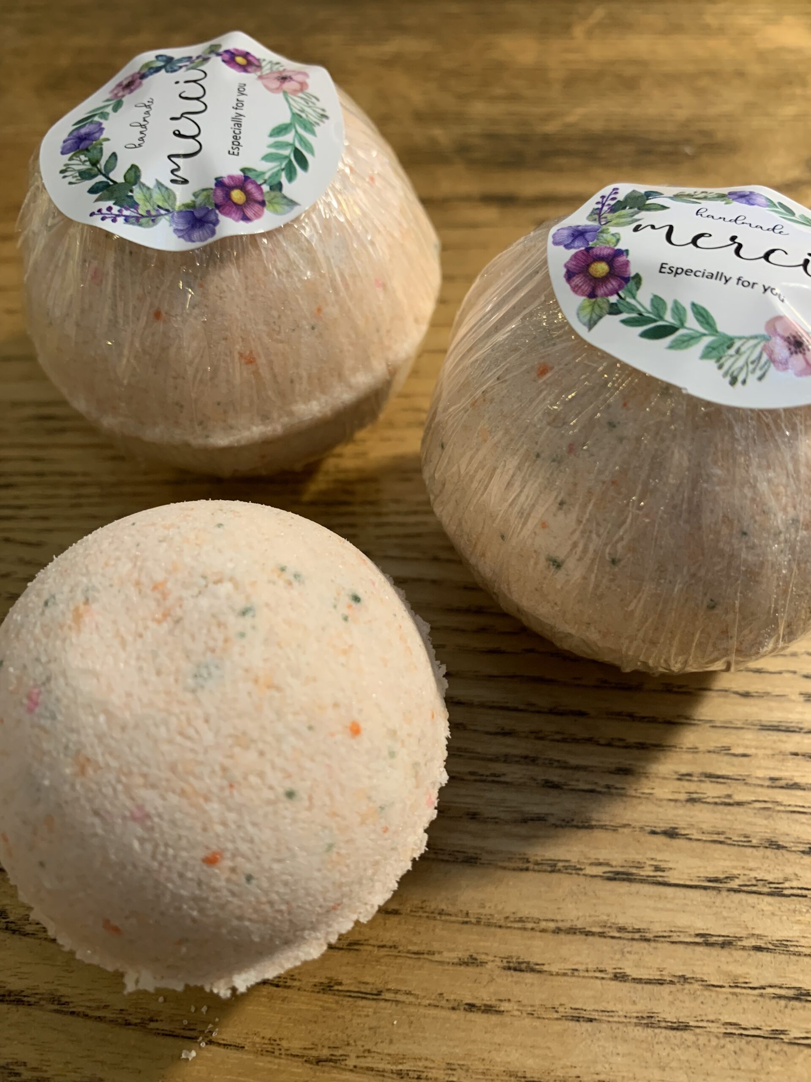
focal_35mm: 26
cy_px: 541
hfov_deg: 53.1
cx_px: 406
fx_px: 812
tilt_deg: -57.4
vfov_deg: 67.3
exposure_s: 1/50
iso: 125
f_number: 1.8
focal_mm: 4.25
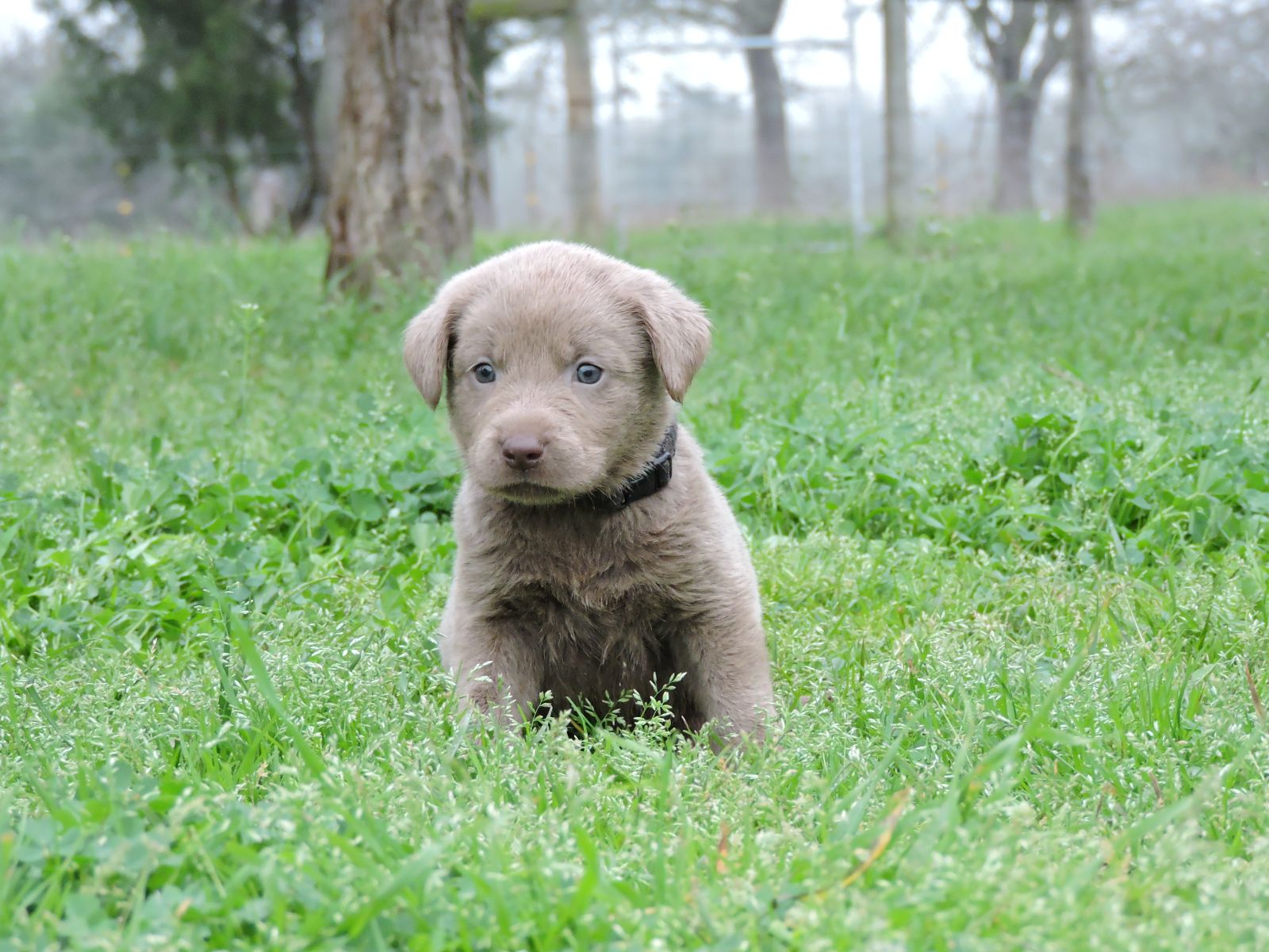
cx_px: 634
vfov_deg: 9.6
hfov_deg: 12.7
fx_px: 5682
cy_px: 476
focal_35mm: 155
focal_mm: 27.6
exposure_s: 1/60
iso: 800
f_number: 4.4
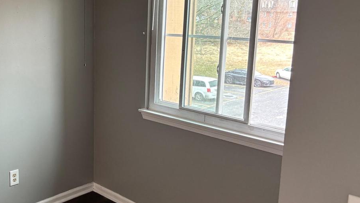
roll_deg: -0.7
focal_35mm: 45
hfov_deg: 43.9
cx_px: 87
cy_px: 92
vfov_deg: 26.5
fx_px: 430
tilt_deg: -11.6
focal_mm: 5.96
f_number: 1.6
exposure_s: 1/83
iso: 125
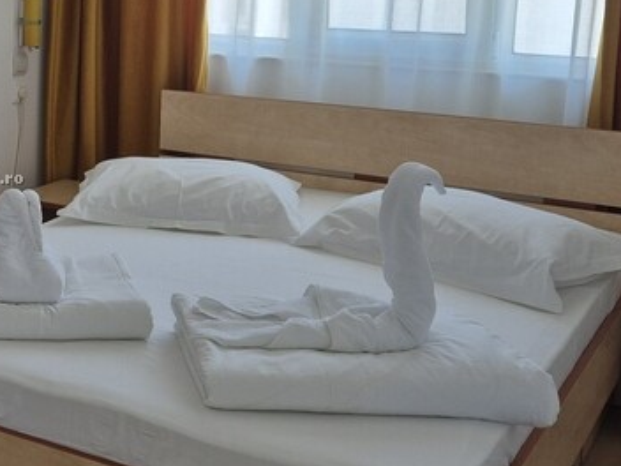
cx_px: -81
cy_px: 102
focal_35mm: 67
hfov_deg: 26.4
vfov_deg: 21.7
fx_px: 1202
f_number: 1.8
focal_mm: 5.4
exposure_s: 1/180
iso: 50
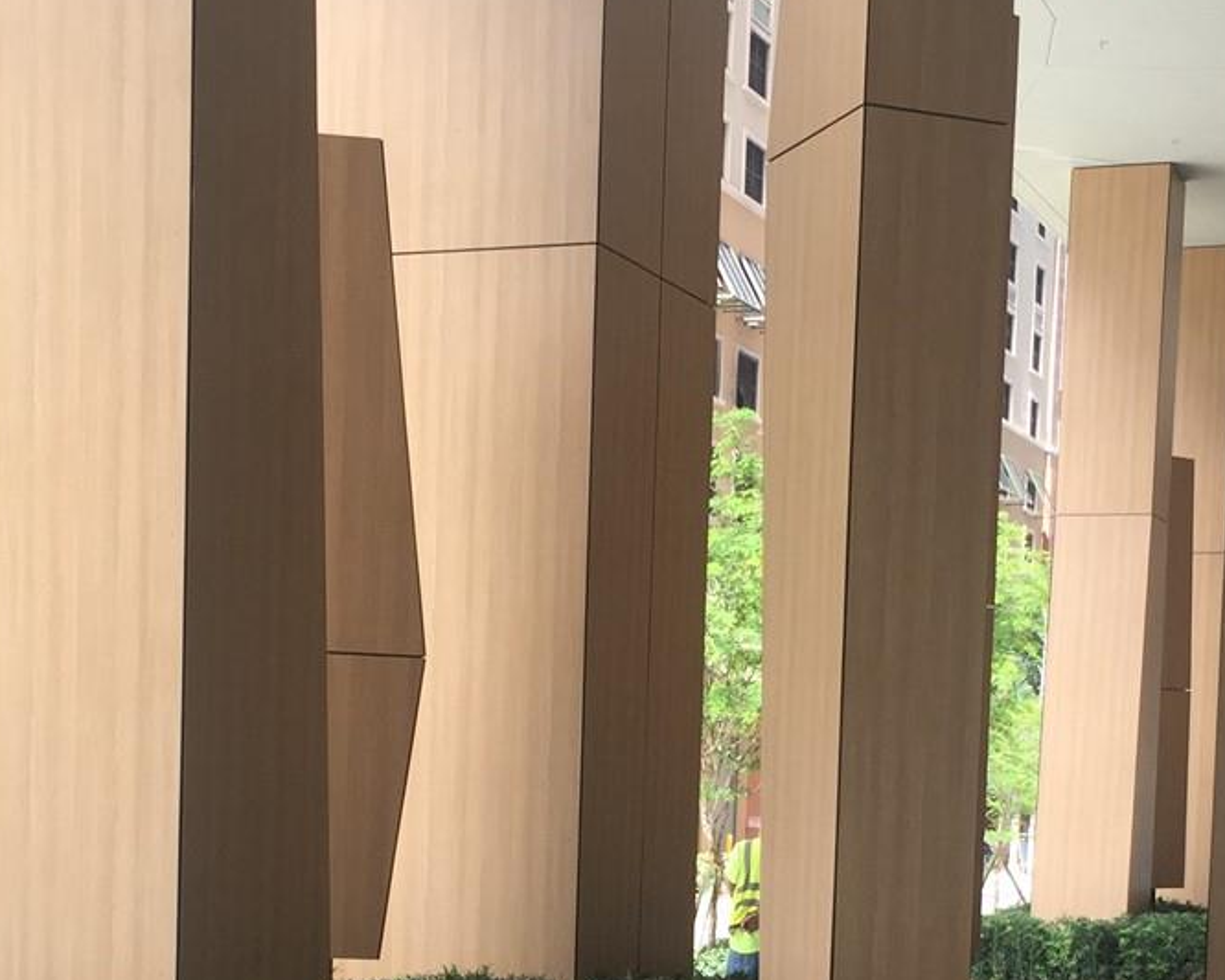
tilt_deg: -1.1
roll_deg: -2.8
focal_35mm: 68
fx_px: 2466
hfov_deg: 27.9
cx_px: 716
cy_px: 962
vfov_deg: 21.7
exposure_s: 1/338
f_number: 2.2
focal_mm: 4.15
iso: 32
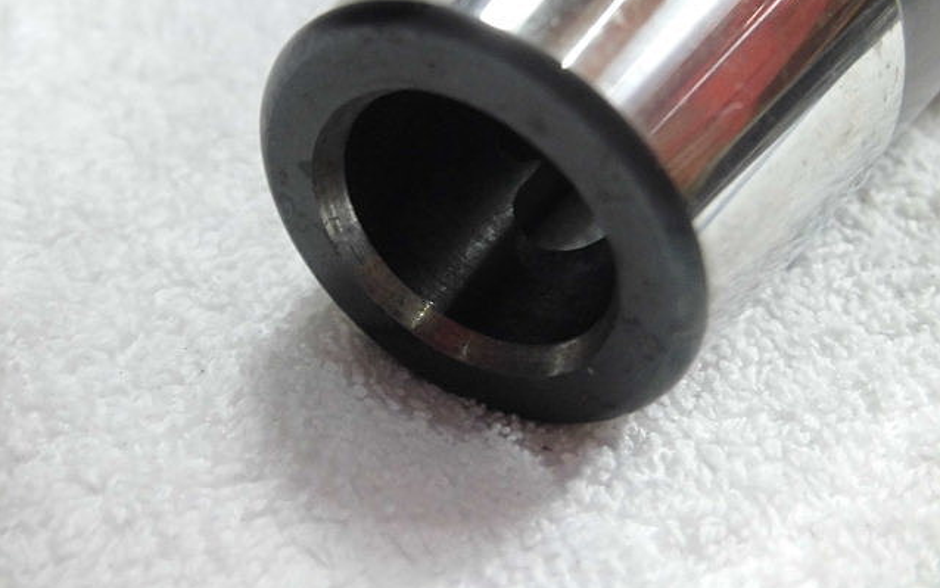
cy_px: 252
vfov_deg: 25.8
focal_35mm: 50
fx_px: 1281
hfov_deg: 40.3
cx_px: 470
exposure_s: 1/25
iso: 400
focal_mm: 8.3
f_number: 3.4
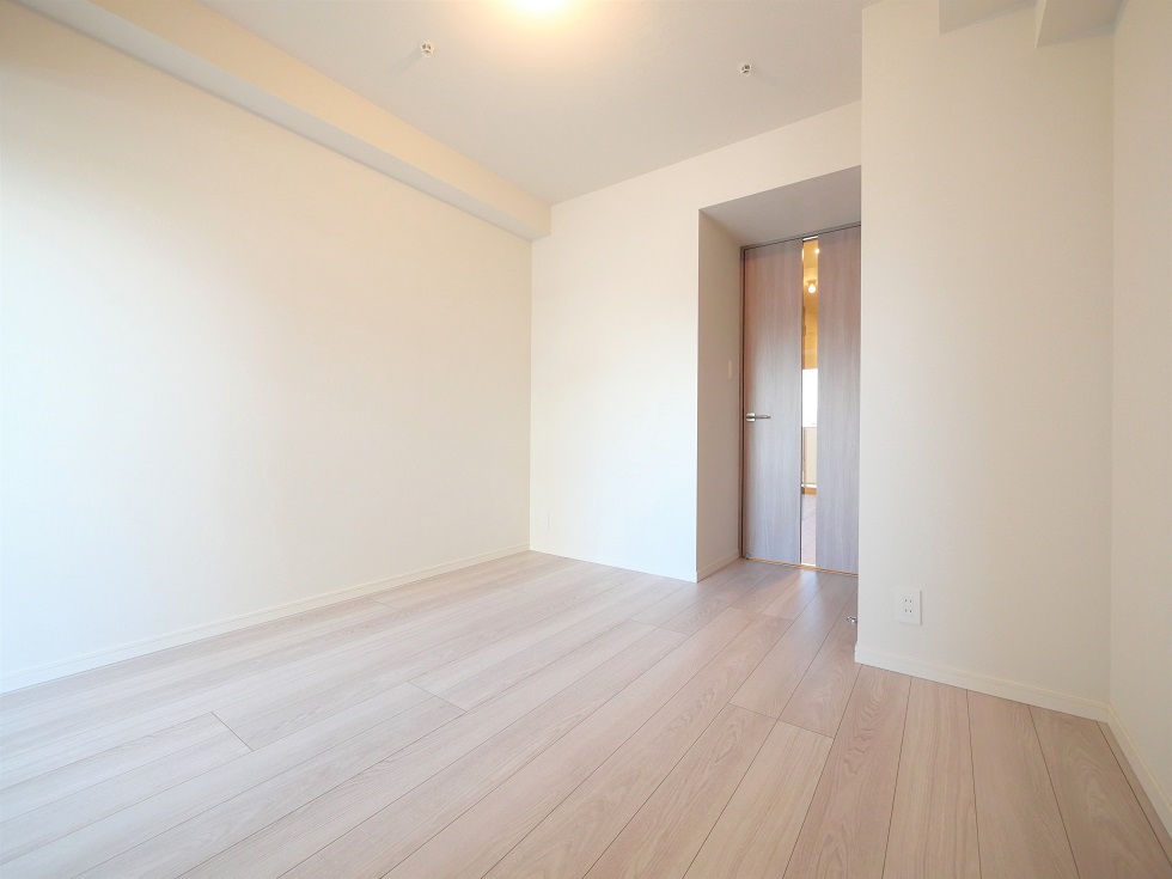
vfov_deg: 85.7
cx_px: 586
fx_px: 474
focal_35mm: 14
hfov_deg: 102.1
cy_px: 440
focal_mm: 7
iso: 1600
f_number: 4
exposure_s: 1/60
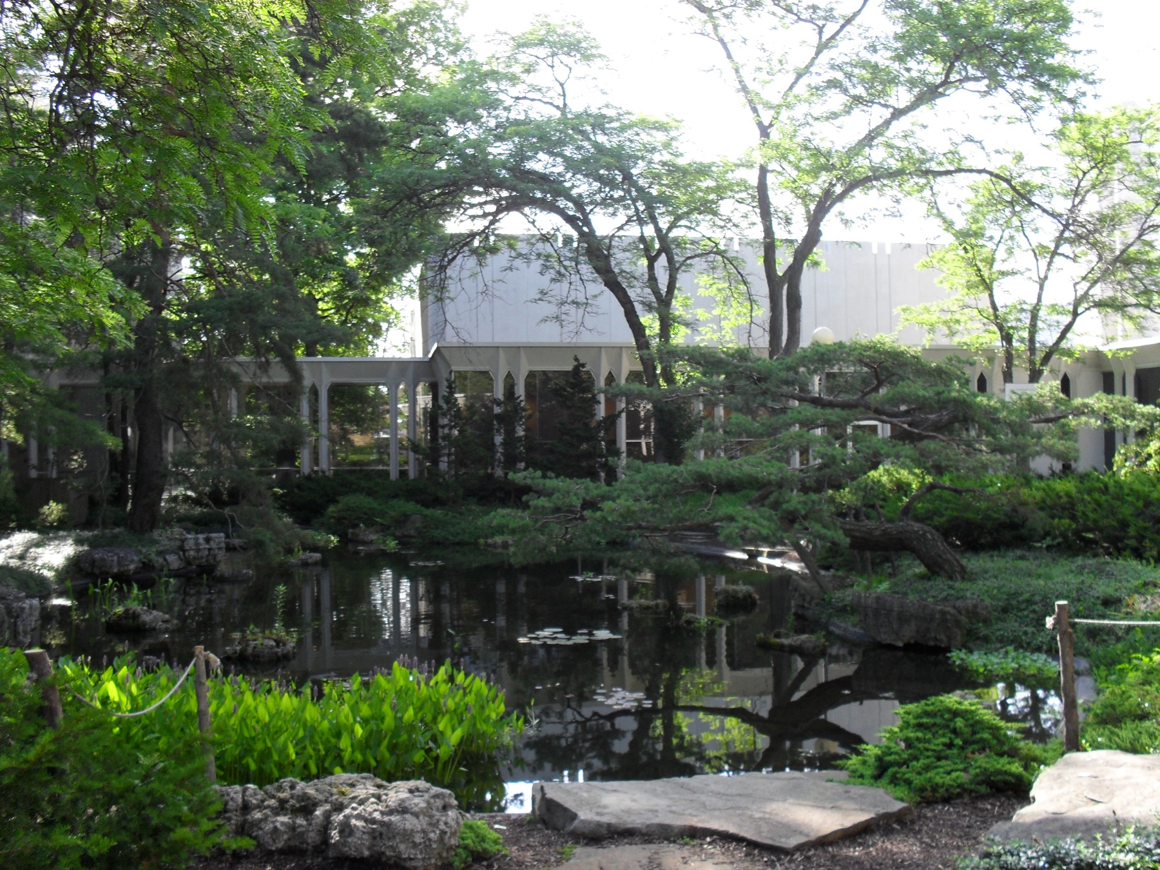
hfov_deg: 52.6
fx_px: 1173
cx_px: 580
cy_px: 435
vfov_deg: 40.7
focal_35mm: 35
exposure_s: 1/180
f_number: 3.2
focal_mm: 6.3
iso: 100
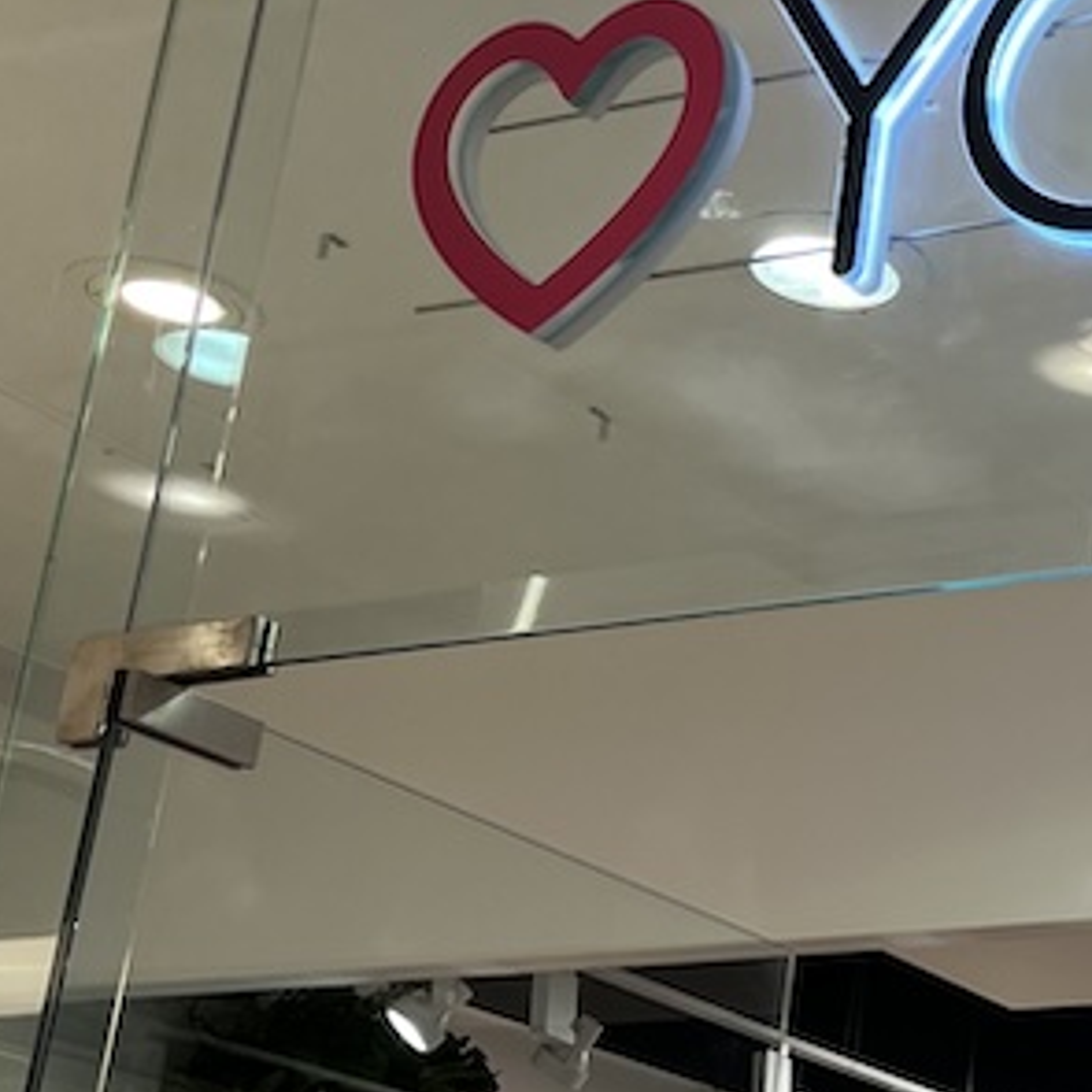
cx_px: 1470
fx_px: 2784
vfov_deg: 22.2
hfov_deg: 20.1
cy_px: 666
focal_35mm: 78
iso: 80
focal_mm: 5.1
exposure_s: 1/100
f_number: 1.6
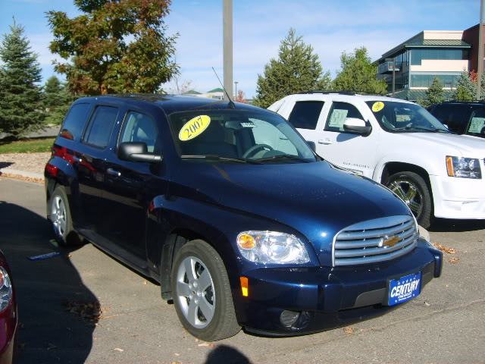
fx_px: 490
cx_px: 242
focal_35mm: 35
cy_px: 182
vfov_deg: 40.7
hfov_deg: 52.6
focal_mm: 5.8
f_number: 2.8
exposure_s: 1/1000
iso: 50
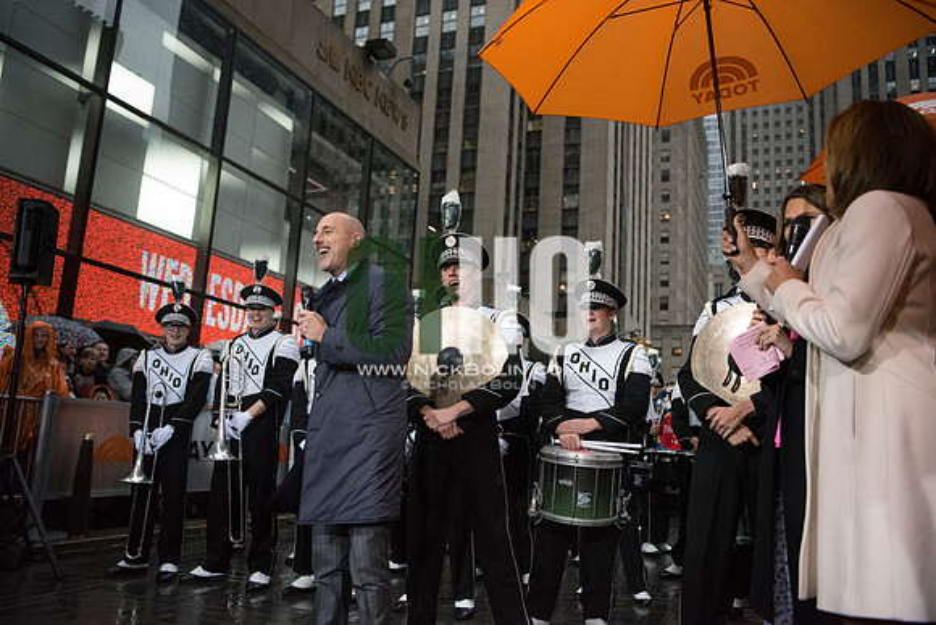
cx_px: 468
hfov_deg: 60.3
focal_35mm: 31
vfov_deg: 42.3
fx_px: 806
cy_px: 312
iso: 10000
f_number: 2.8
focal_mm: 31
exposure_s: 1/4000
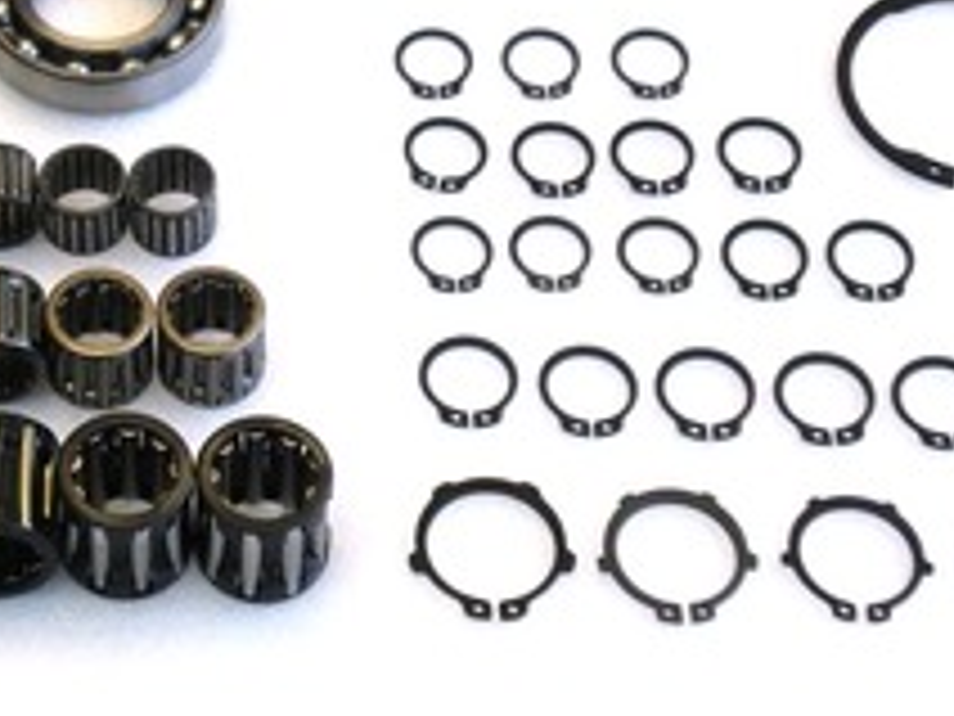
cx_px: 171
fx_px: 3114
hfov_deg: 17.3
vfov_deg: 13.0
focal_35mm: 113
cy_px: 29
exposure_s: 1/60
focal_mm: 9.3
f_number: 3.7
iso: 125
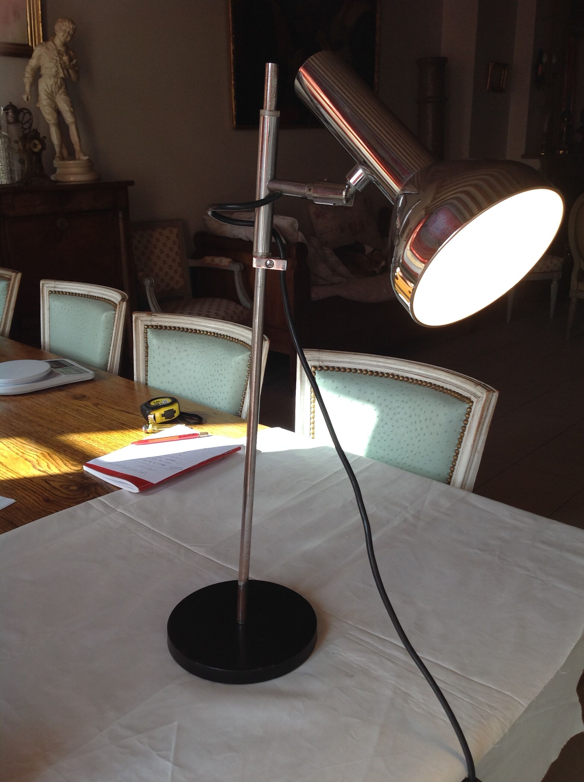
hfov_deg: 40.6
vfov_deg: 52.7
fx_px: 789
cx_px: 292
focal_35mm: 35
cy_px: 391
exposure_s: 1/167
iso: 50
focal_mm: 4.28
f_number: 2.4
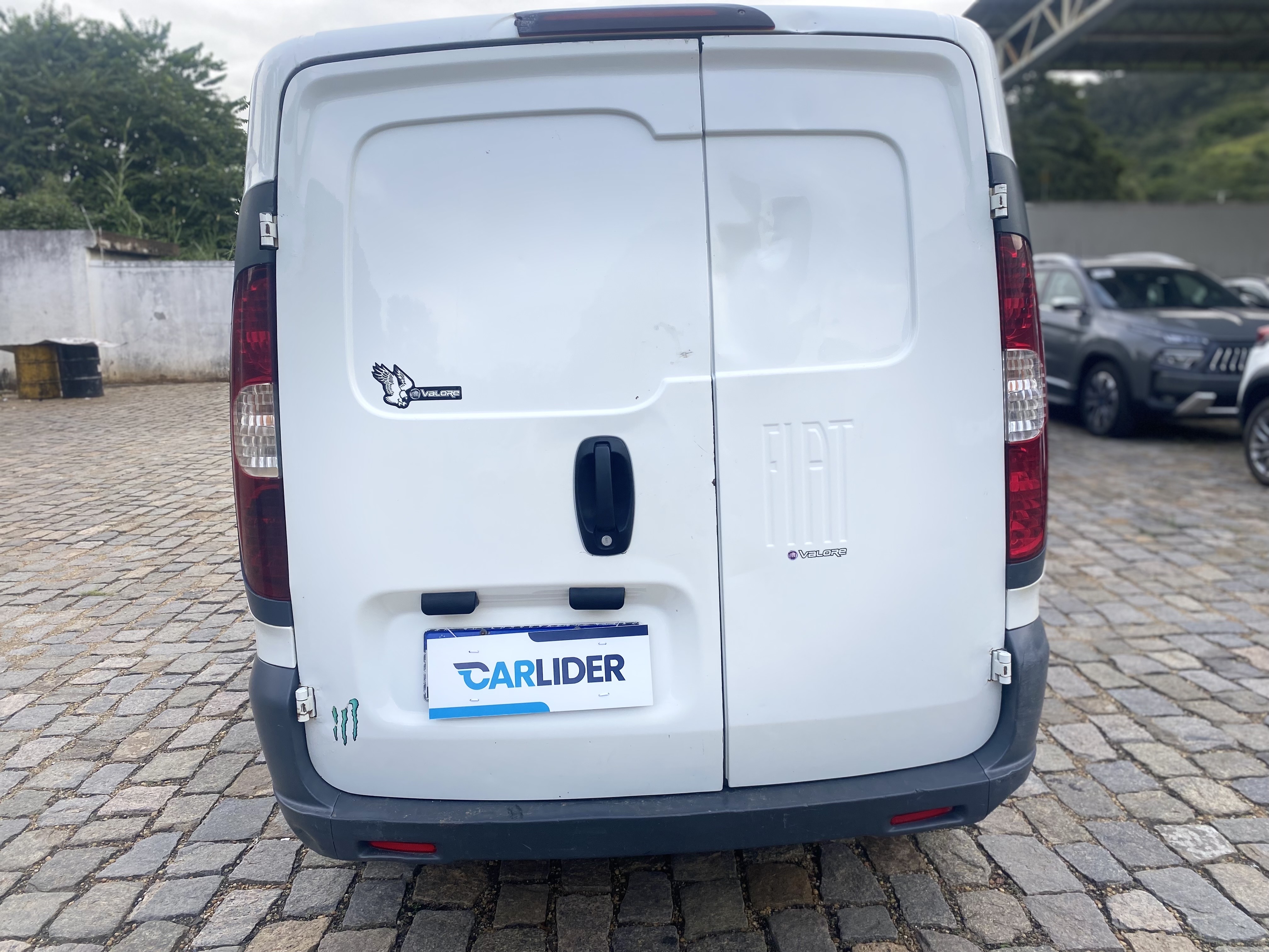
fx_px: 953
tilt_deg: -10.7
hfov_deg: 67.3
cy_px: 476
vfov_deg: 53.1
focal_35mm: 26
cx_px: 634
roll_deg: -0.2
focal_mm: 4.25
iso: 32
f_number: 1.8
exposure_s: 1/380
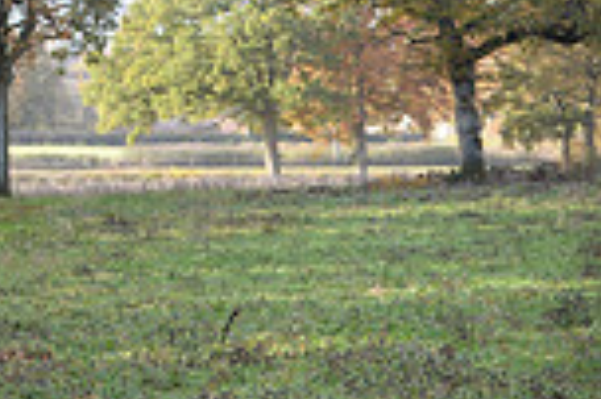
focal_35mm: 375
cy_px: -71
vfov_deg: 3.7
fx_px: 6254
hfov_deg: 5.4
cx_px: -542
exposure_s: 1/1000
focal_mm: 98
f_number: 3.2
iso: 800
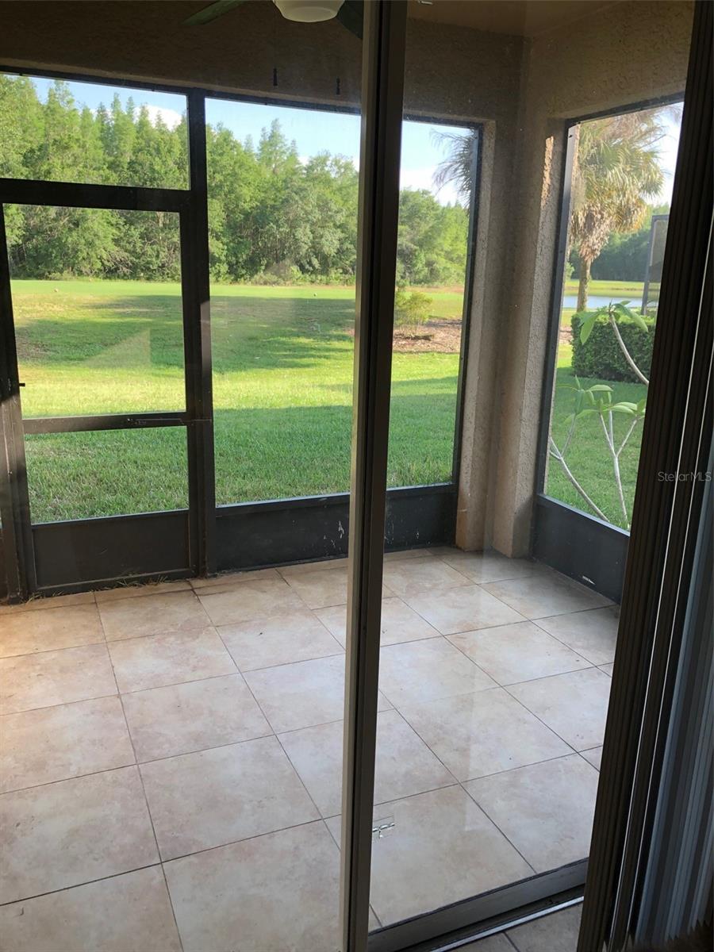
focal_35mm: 28
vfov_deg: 63.4
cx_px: 357
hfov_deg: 49.7
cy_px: 476
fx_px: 770
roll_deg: -1.3
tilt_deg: -11.9
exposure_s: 1/120
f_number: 1.8
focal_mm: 3.99
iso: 32
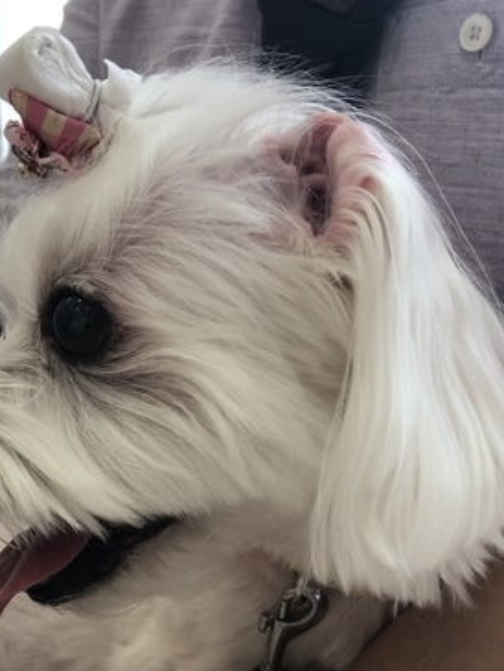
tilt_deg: -17.2
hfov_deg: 31.2
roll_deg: +1.5
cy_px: 471
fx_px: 892
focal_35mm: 46
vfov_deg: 40.5
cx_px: 156
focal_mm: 3.99
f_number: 1.8
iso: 32
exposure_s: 1/100
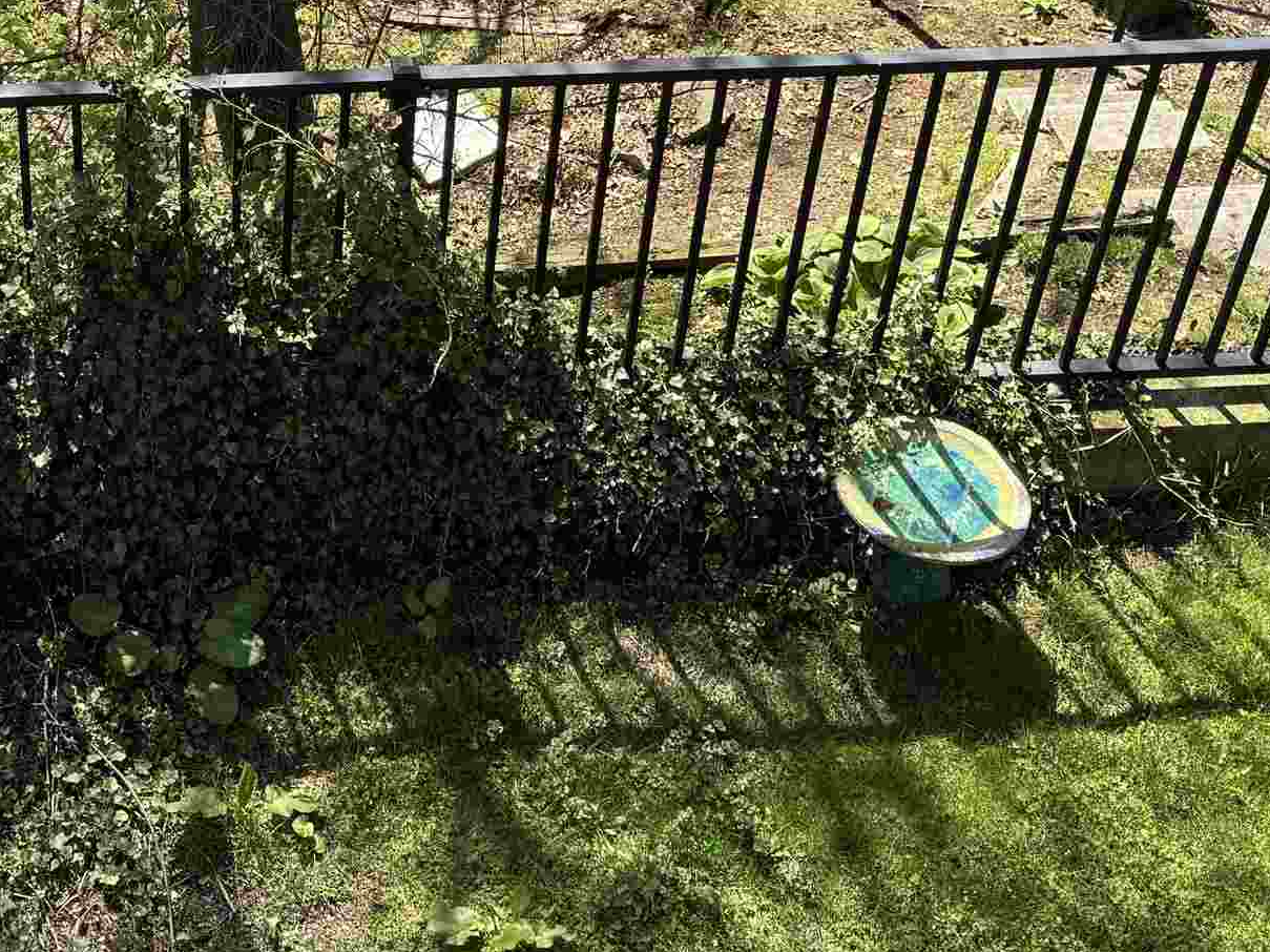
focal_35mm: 61
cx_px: 201
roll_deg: +0.1
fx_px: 2237
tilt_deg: -38.9
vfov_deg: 22.8
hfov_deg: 30.7
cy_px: -70
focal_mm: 6.76
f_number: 1.78
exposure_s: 1/1238
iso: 80
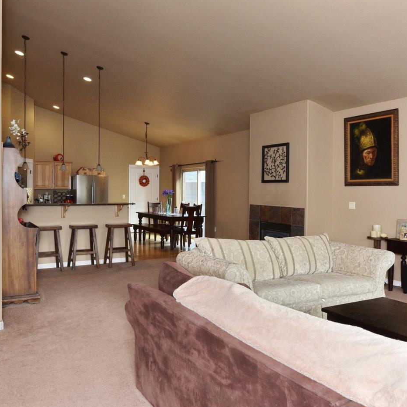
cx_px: 175
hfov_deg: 53.8
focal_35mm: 30
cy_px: 199
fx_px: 399
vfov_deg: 54.0
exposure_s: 1/60
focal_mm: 22
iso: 500
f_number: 6.3
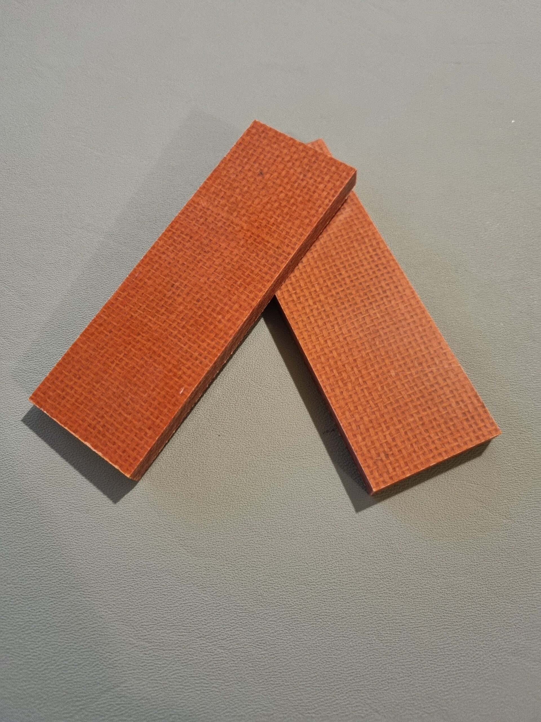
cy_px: 361
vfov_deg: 67.3
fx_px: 542
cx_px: 270
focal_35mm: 26
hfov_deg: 53.1
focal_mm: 5.4
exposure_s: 1/50
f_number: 1.8
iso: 640
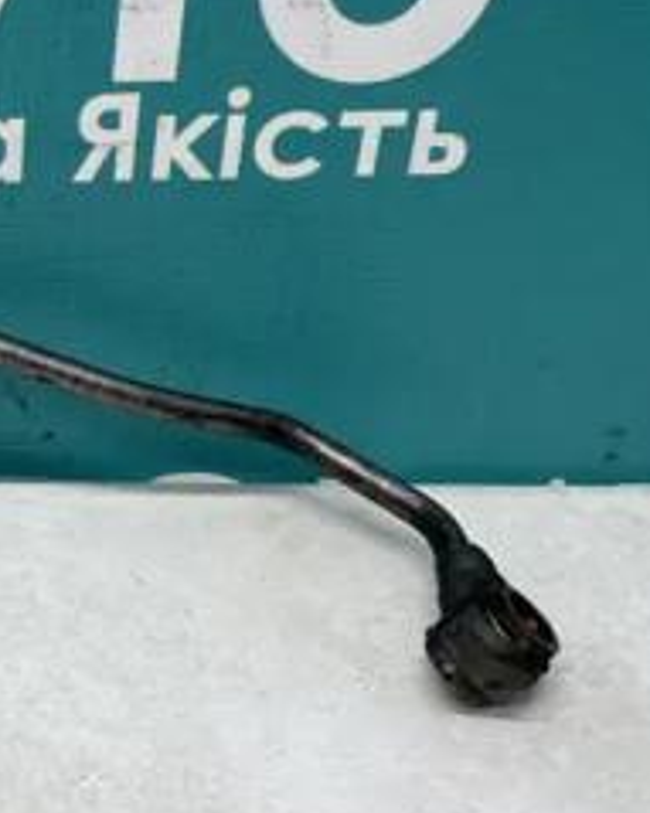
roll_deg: +2.6
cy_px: 418
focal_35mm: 68
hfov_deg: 20.3
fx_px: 1636
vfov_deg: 27.9
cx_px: -225
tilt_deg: -29.8
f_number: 1.6
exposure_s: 1/100
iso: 80
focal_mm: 4.2
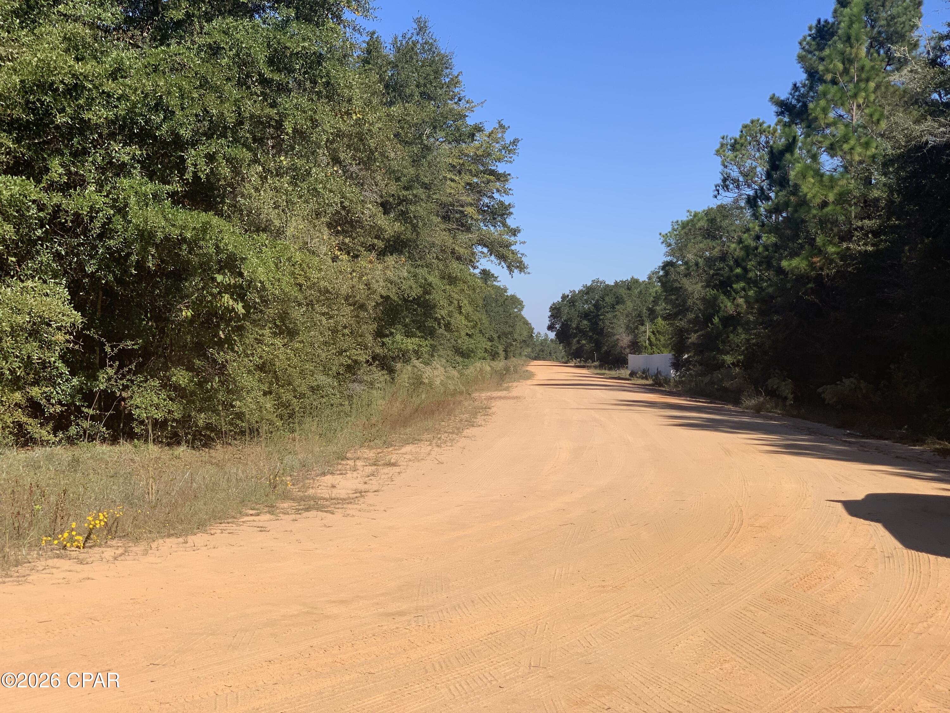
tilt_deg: -0.9
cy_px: 356
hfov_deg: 36.8
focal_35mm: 52
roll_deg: -0.8
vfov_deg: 28.0
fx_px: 1427
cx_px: 475
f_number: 2.4
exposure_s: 1/1170
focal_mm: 6
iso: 16
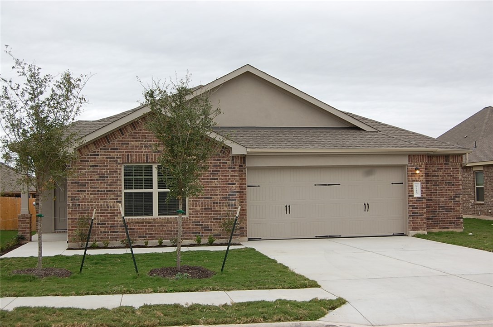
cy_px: 164
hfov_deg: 43.7
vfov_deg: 29.8
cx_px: 246
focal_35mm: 45
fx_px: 616
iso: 200
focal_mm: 30
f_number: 6.3
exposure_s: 1/160
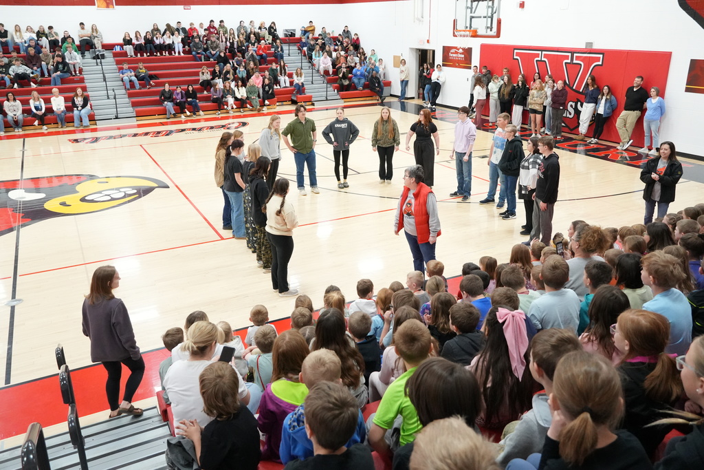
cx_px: 352
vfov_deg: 43.6
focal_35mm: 30
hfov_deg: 61.9
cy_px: 235
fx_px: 587
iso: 4000
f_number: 4
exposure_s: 1/250
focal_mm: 20
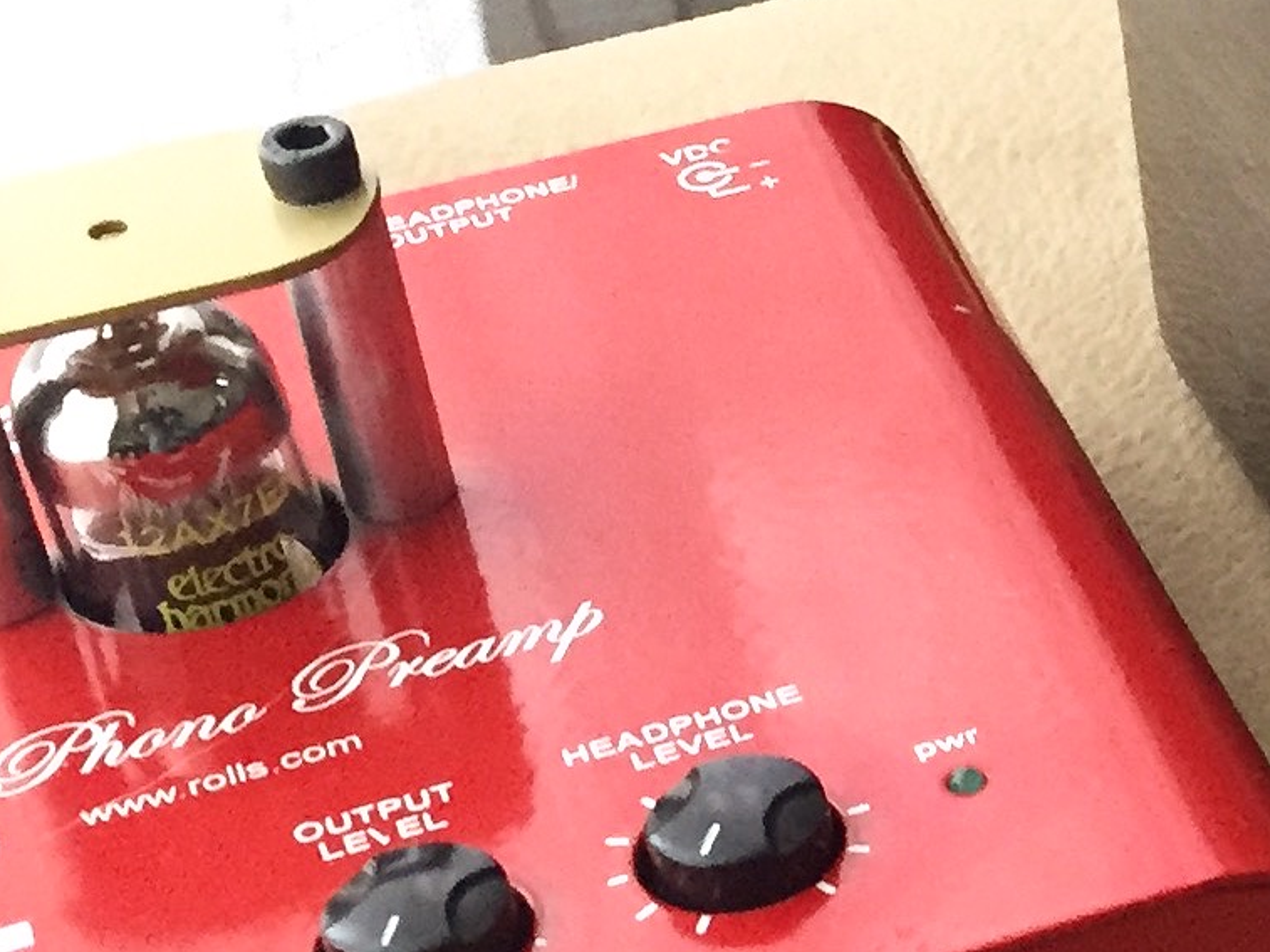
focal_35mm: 125
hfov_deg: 14.5
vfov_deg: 11.8
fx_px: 4584
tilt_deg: -41.0
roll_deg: -4.1
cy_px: 645
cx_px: 1996
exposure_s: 1/20
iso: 250
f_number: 2.2
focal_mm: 4.15
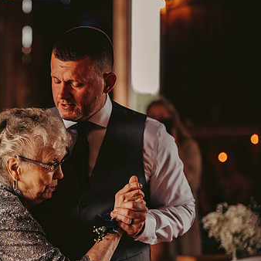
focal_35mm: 146
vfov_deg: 12.0
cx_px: 41
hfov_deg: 11.9
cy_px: 147
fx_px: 1245
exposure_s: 1/200
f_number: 2.8
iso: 1000
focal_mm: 100
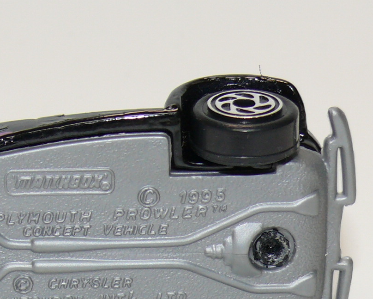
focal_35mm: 199
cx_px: 48
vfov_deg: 7.8
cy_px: 252
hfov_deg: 9.7
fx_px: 2198
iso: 100
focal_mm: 13.6
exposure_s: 1/30
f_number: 4
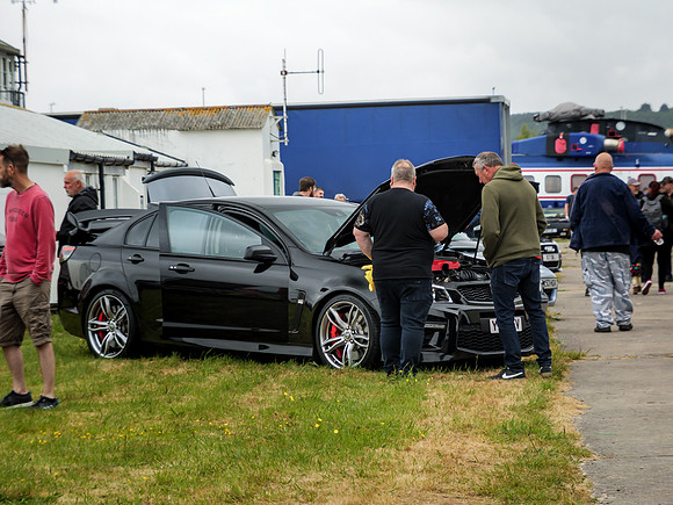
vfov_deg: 10.3
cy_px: 214
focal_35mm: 144
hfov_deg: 13.7
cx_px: 377
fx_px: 2797
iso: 200
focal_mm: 60
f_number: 4
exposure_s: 1/320
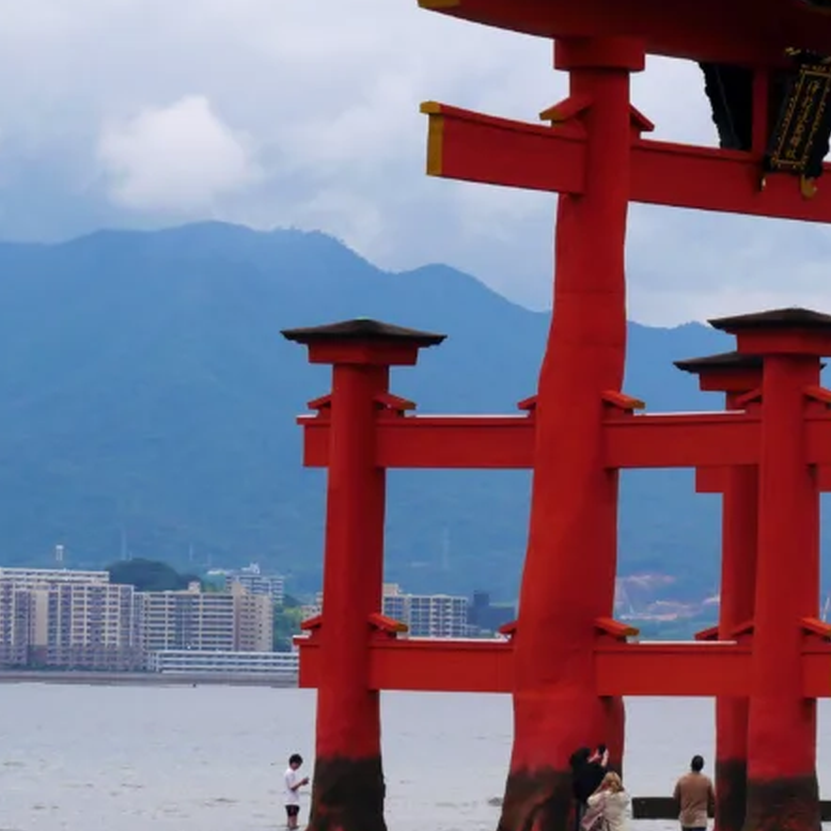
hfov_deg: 7.0
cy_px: 388
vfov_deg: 7.0
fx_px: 6790
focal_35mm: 250
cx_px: 587
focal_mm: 61
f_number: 8
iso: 200
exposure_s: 1/640
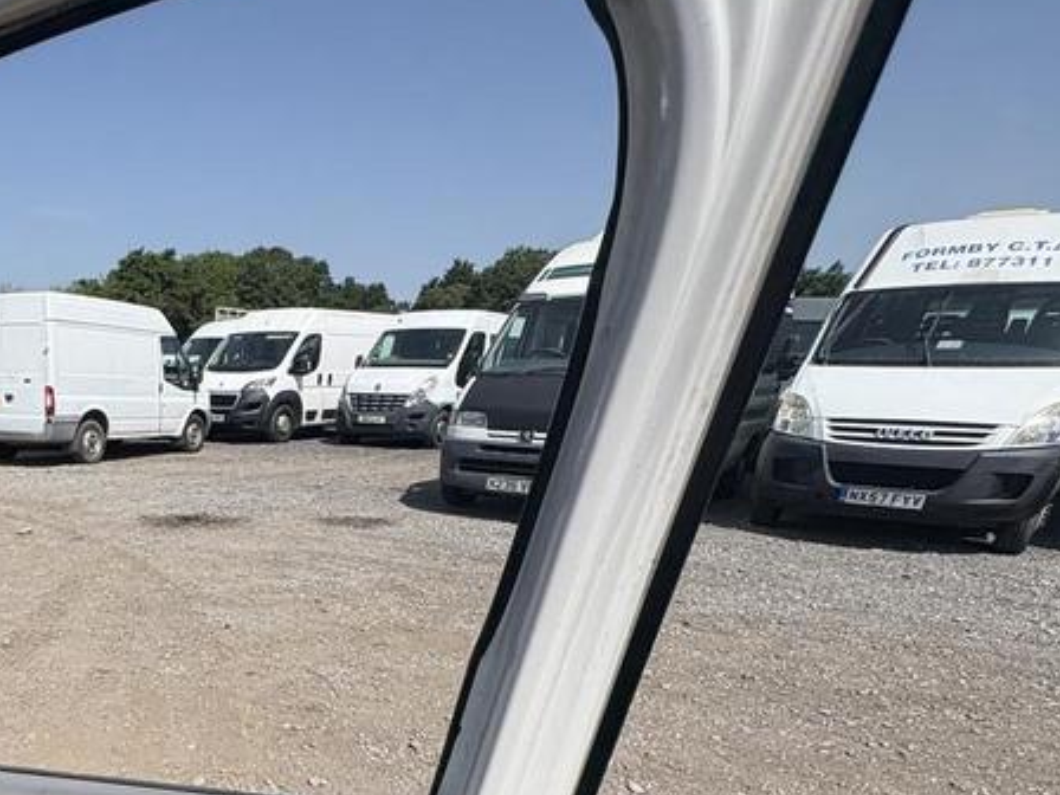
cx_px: 125
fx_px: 857
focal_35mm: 28
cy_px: 726
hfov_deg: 55.8
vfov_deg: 44.8
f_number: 2.2
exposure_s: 1/2415
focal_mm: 2.22
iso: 50
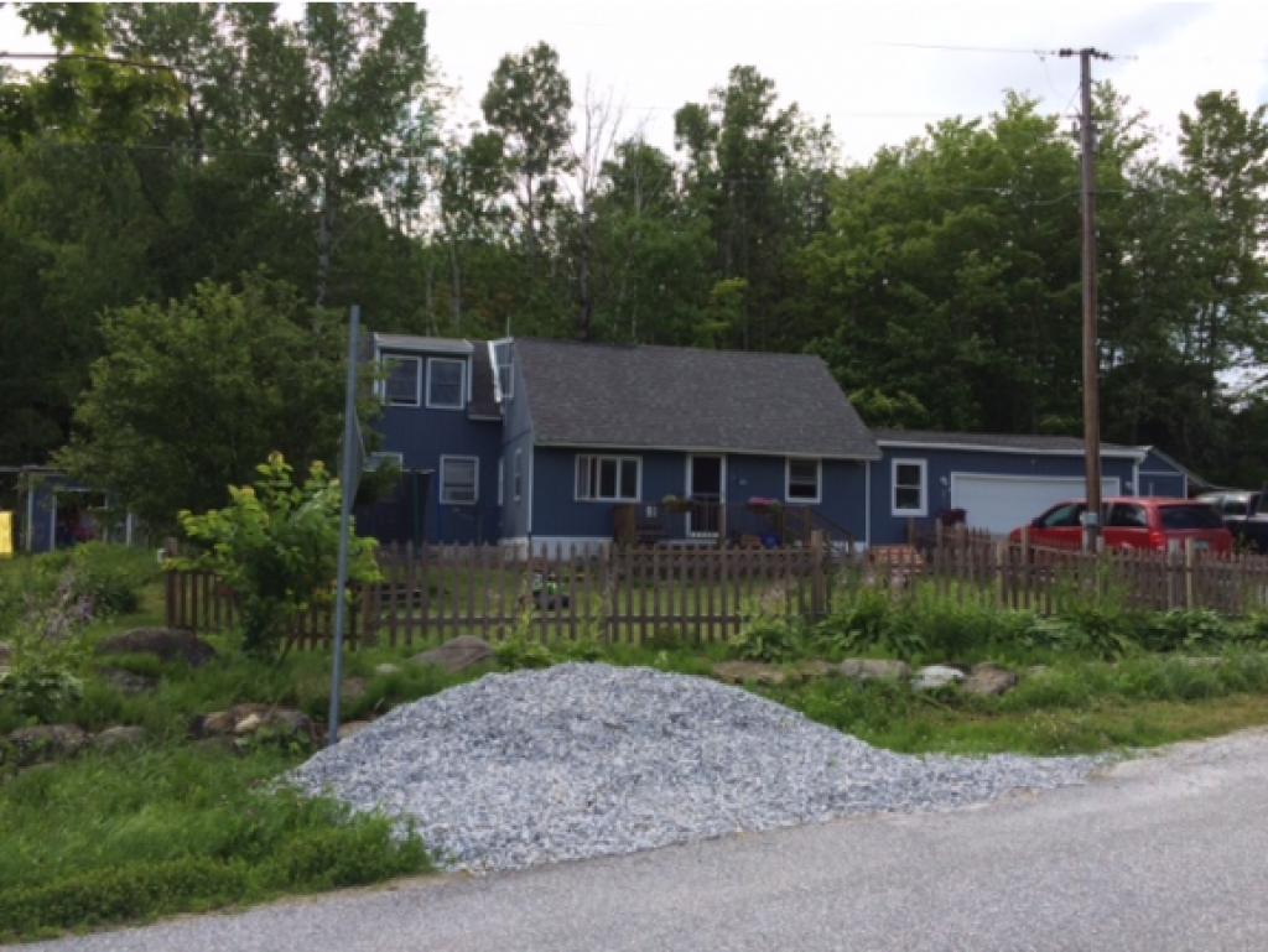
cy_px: 476
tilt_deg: +2.4
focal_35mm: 29
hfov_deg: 61.6
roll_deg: -0.7
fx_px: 1063
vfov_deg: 48.3
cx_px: 634
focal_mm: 4.15
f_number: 2.2
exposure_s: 1/1140
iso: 32
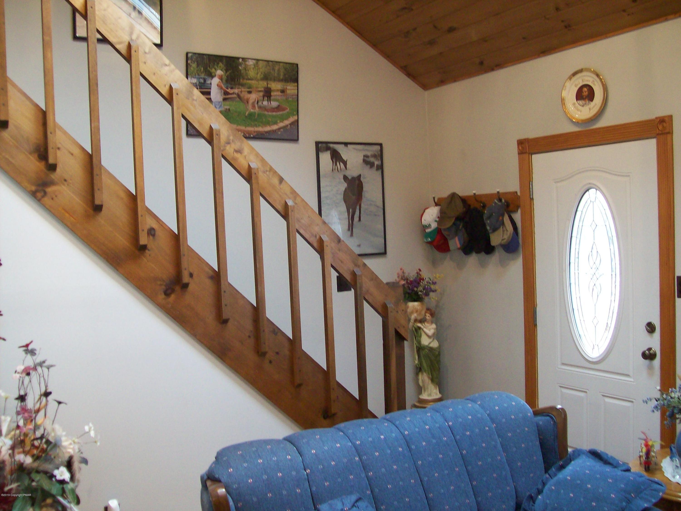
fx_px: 708
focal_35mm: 36
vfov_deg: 39.7
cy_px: 256
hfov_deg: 51.4
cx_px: 340
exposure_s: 1/24.8
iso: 160
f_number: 2.7
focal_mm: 6
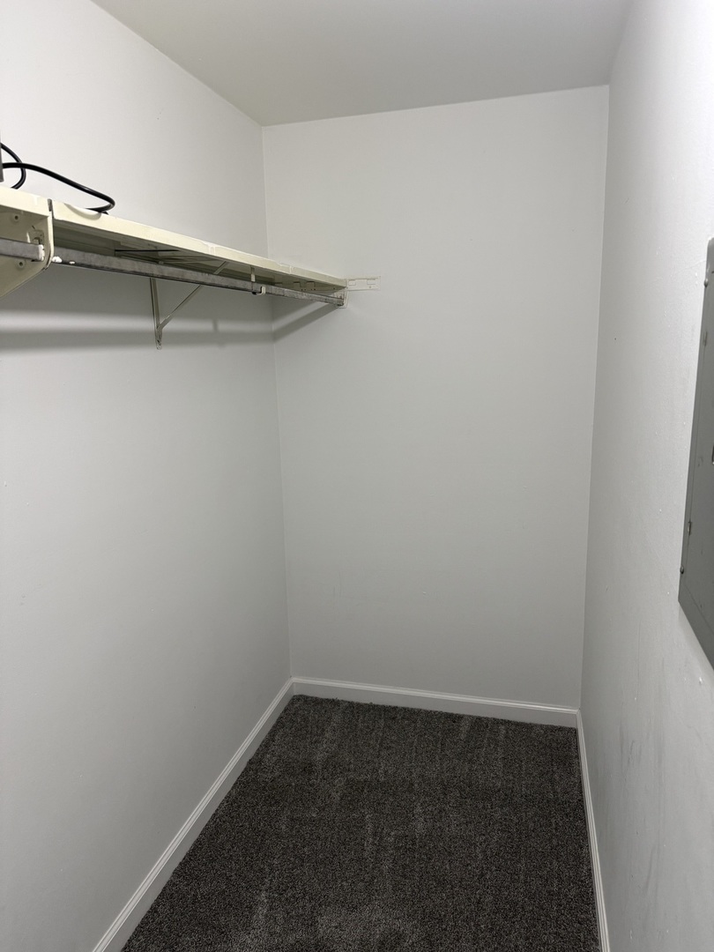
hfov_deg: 56.8
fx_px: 660
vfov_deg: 71.6
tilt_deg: -12.0
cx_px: 357
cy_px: 476
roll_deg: +1.6
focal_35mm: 24
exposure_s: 1/60
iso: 200
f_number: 1.78
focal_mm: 6.76
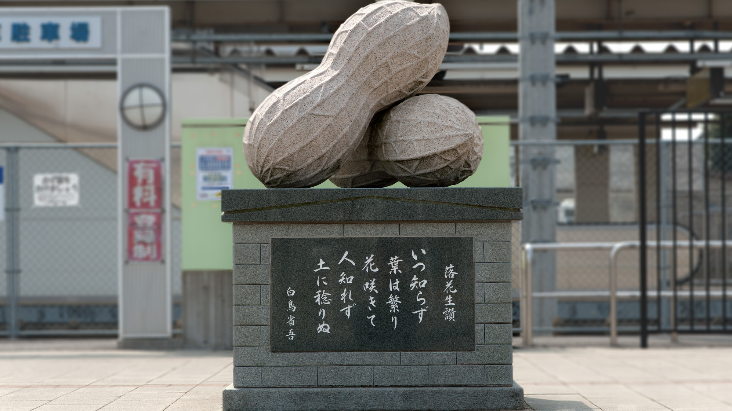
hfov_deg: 17.0
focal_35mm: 126
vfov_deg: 9.6
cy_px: 186
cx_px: 367
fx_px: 2445
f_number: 8
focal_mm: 120
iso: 200
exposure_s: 1/800
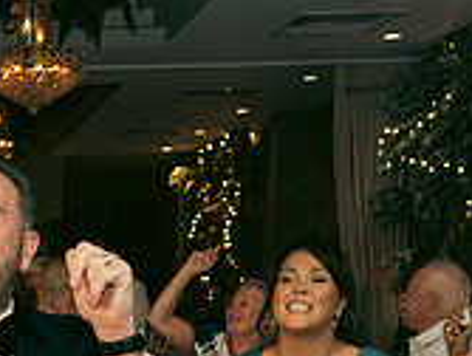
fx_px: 1093
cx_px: -138
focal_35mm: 80
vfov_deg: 17.3
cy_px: 476
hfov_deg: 22.0
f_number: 3.5
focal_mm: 24
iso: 2500
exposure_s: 1/160
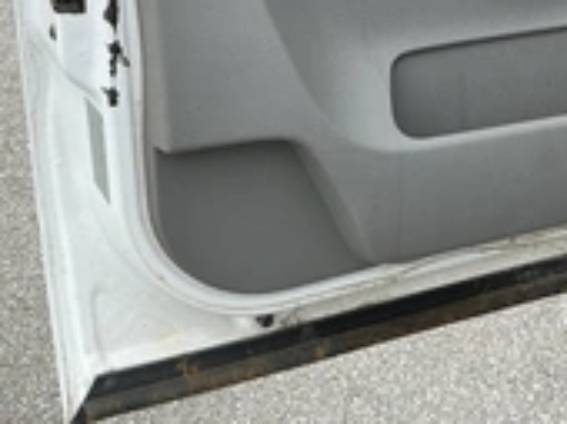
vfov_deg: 21.0
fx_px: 1080
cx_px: 494
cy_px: -53
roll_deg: -0.4
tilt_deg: -18.2
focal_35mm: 66
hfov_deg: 28.5
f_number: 1.8
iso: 25
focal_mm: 3
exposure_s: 1/422
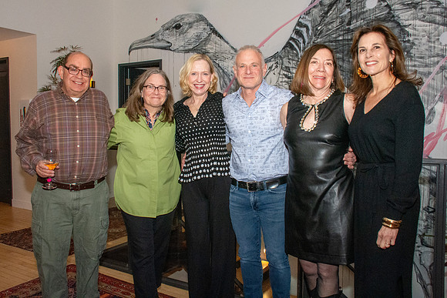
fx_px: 407
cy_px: 143
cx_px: 214
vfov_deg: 40.2
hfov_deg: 57.5
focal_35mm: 33
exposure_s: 1/125
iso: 5000
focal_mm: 21
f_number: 13
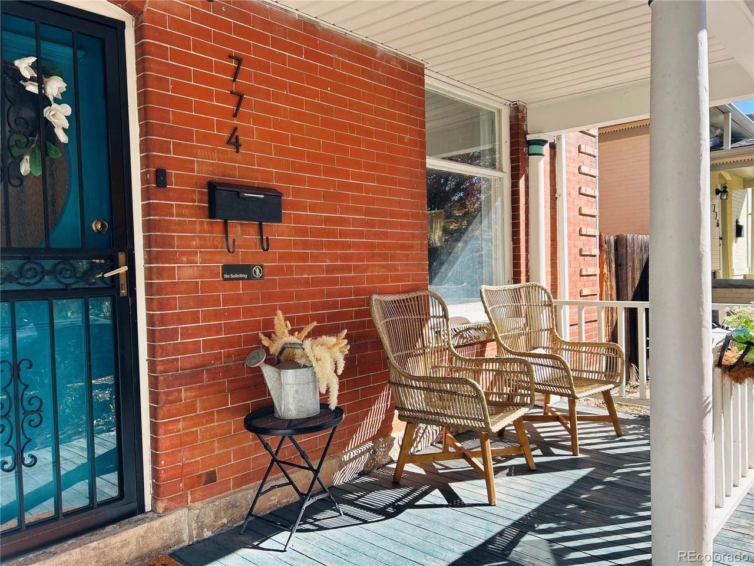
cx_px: 377
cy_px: 283
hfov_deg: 67.3
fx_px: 566
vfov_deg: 53.1
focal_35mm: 26
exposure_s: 1/873
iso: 50
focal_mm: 5.7
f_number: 1.5
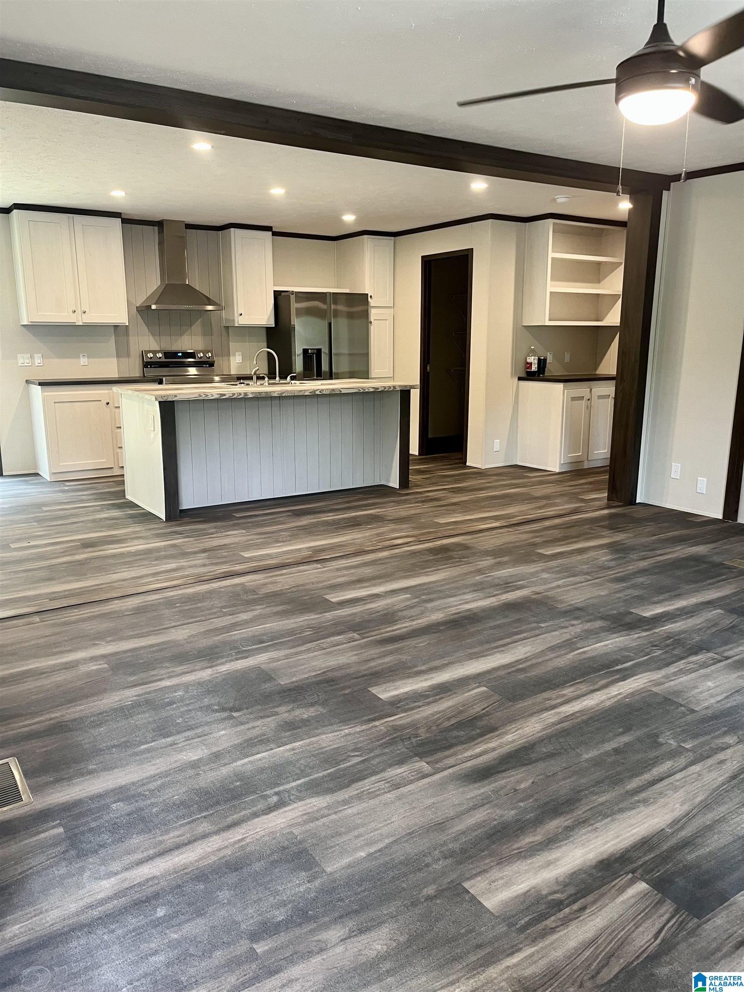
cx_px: 372
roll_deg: -0.4
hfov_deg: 53.1
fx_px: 745
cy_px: 496
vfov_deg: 67.3
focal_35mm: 26
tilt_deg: -11.8
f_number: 1.6
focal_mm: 5.1
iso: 160
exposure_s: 1/60
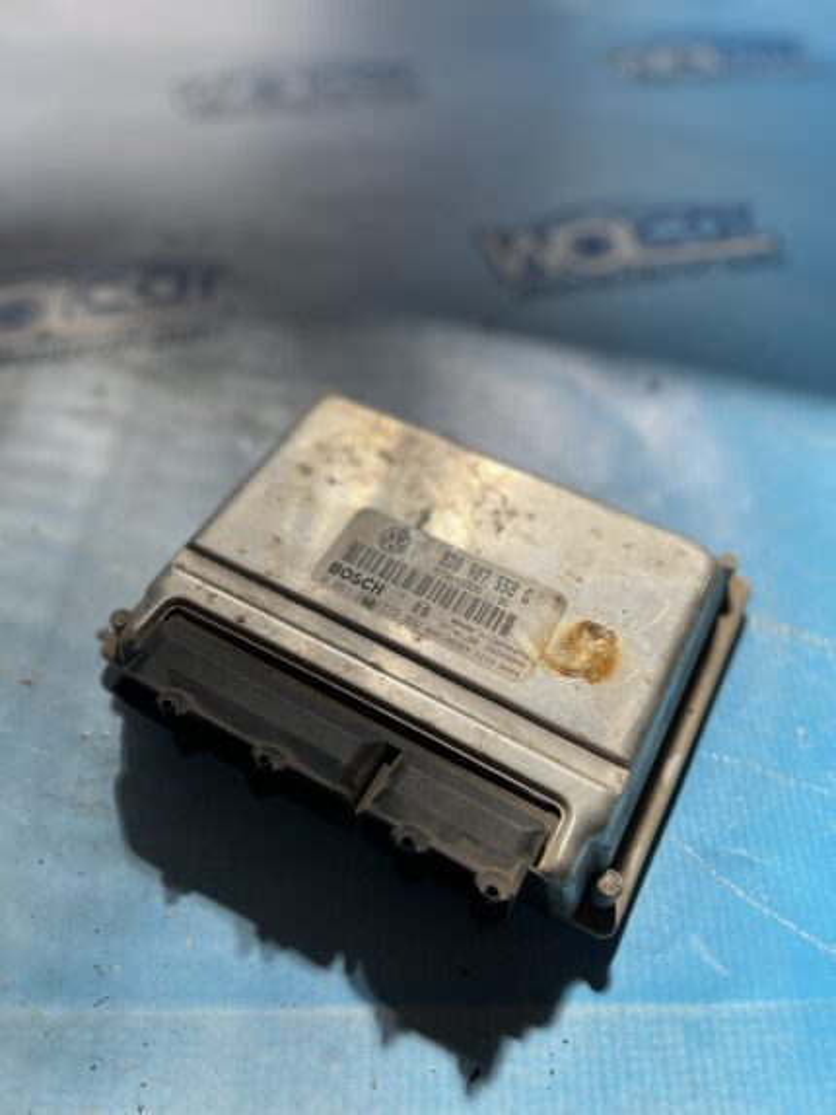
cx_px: 418
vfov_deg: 67.3
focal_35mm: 26
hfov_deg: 53.1
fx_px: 837
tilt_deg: -56.7
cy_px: 558
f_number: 1.6
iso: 64
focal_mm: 5.1
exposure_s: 1/121
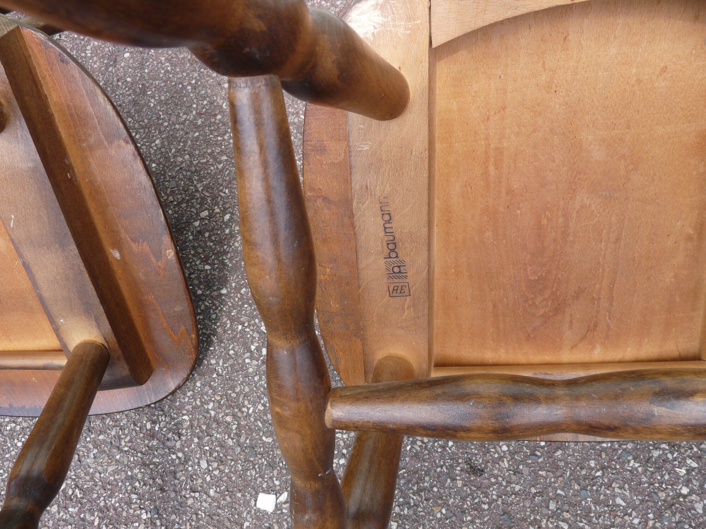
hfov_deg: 65.3
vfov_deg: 51.4
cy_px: 264
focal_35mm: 27
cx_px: 353
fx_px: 551
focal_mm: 4.8
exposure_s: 1/160
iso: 100
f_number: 4
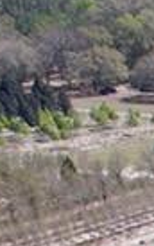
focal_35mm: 262
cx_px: 1062
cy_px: 650
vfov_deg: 7.3
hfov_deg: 3.8
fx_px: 1754
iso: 200
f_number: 2.8
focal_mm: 8.38
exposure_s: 1/100
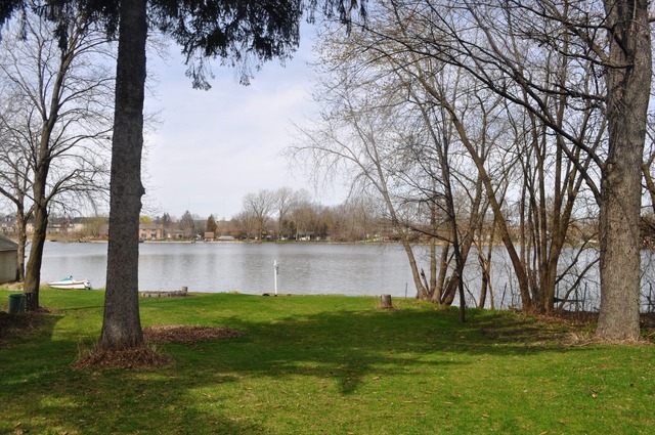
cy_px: 218
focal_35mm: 27
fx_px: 491
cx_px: 328
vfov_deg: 47.8
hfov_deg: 67.4
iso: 200
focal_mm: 18
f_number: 9
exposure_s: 1/320
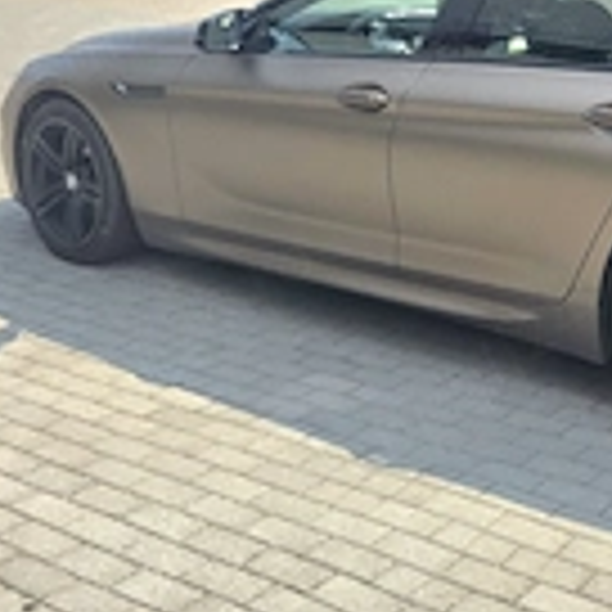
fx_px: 1200
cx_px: 608
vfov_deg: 27.5
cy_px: 54
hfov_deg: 27.1
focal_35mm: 60
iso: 80
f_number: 1.7
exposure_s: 1/5000
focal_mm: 6.3
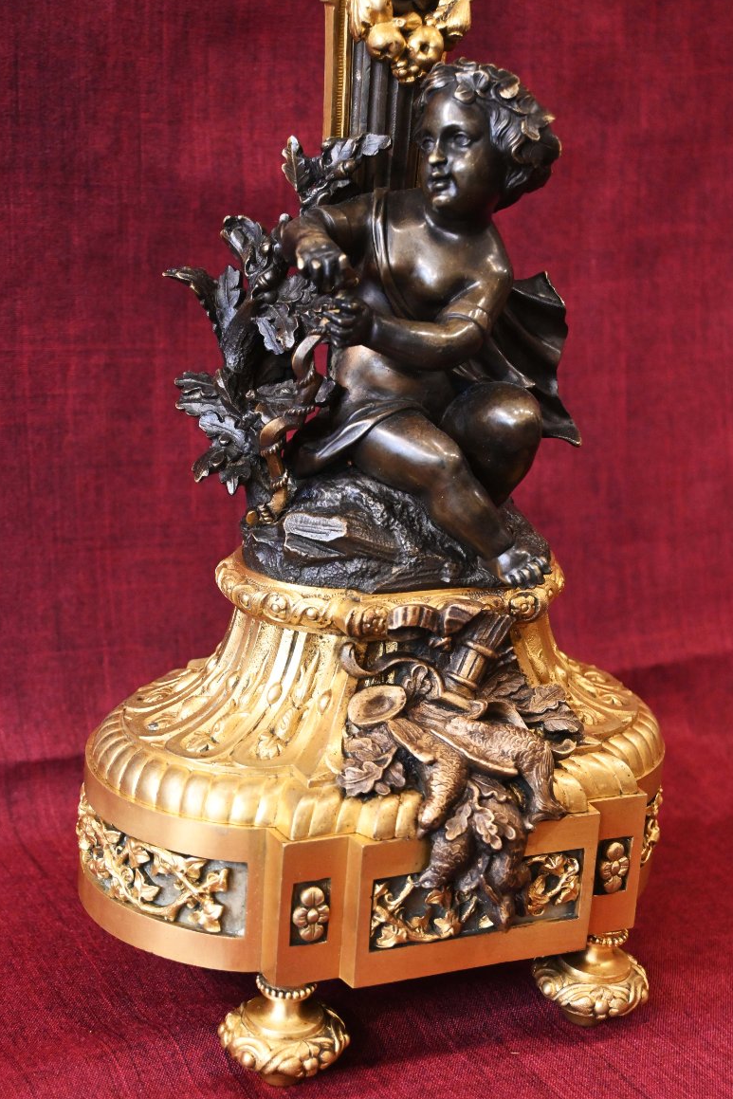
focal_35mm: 59
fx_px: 1801
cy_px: 544
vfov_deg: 33.9
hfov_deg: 23.0
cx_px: 361
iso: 3200
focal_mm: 38
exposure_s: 1/80
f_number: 5.6
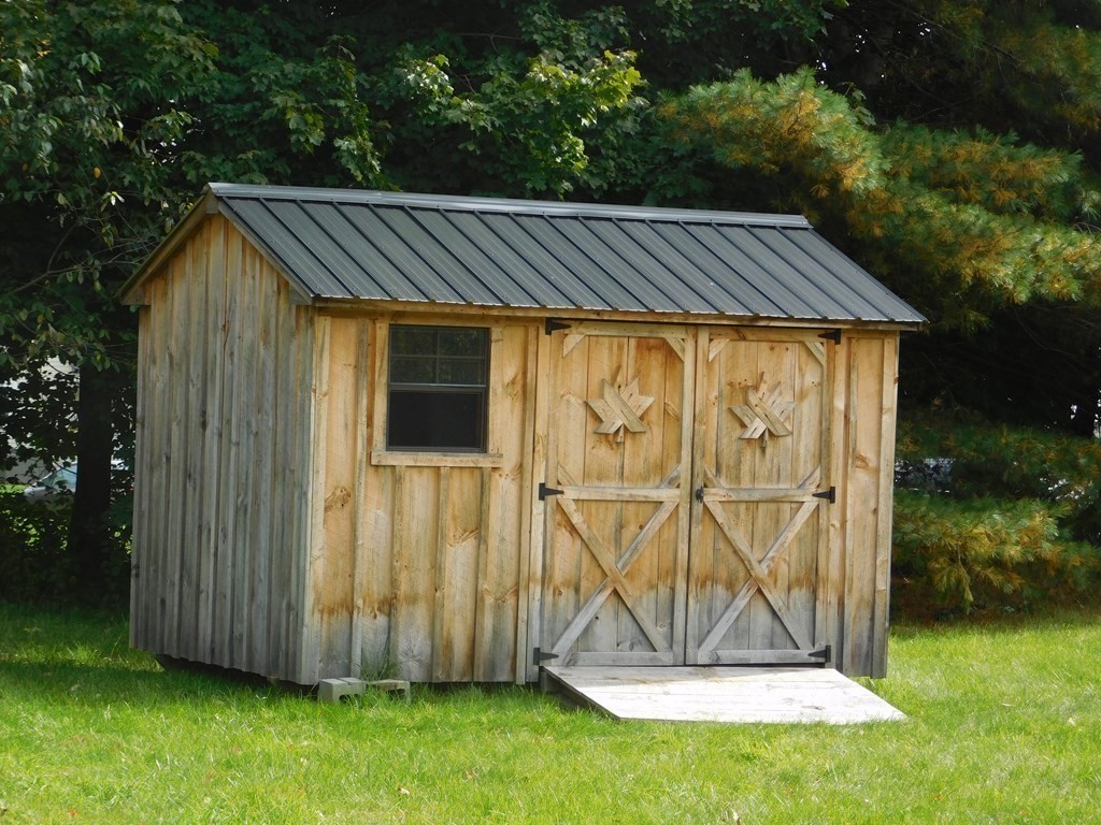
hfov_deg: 17.1
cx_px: 550
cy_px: 412
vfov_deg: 12.9
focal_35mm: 115
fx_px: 3658
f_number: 4.8
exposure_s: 1/200
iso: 125
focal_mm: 20.3
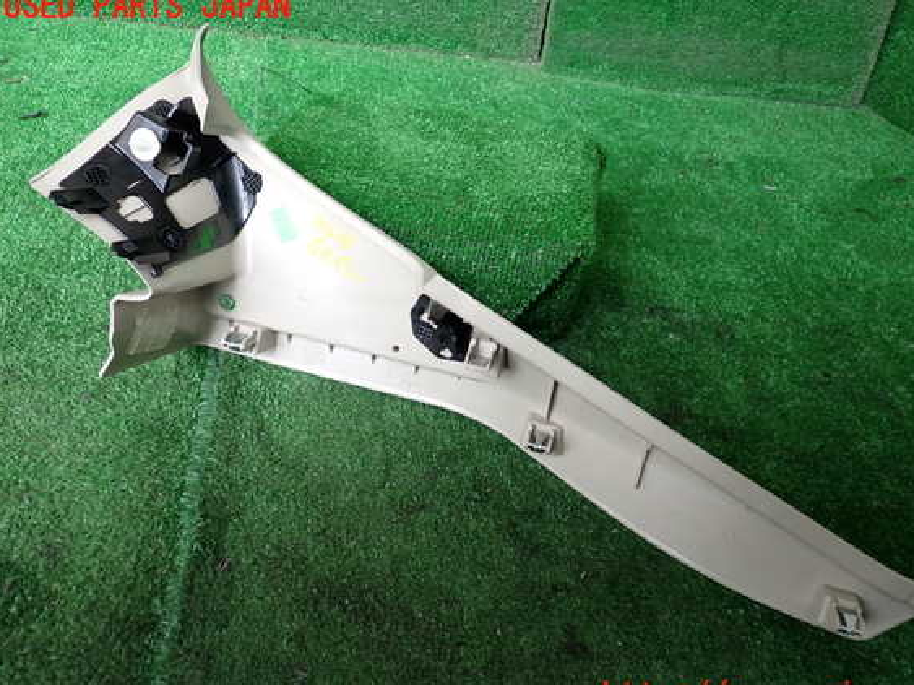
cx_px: 482
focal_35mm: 32
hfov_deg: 56.8
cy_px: 352
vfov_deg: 44.1
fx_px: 845
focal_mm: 5.4
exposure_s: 1/100
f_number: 2.3
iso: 200
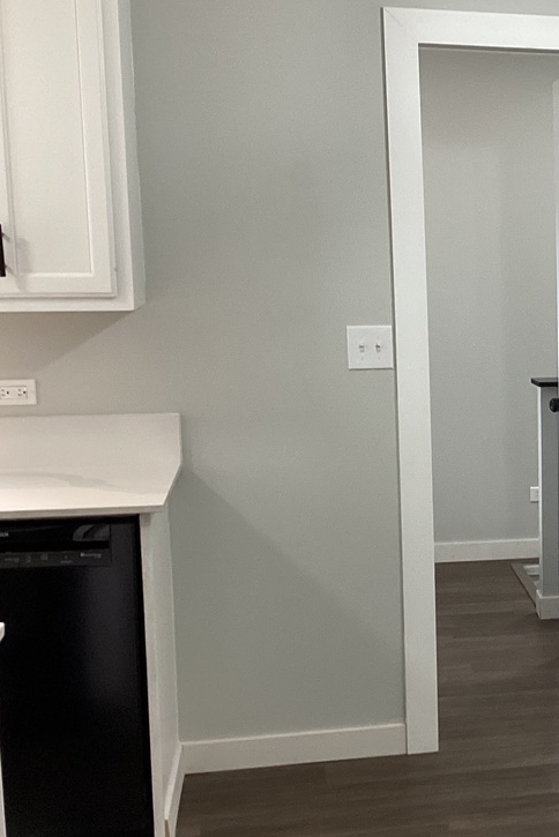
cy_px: 450
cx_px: 710
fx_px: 1489
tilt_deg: -9.3
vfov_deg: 31.4
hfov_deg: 19.7
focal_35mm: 64
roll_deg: -1.3
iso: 100
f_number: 2.4
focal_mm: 3.3
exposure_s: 1/60
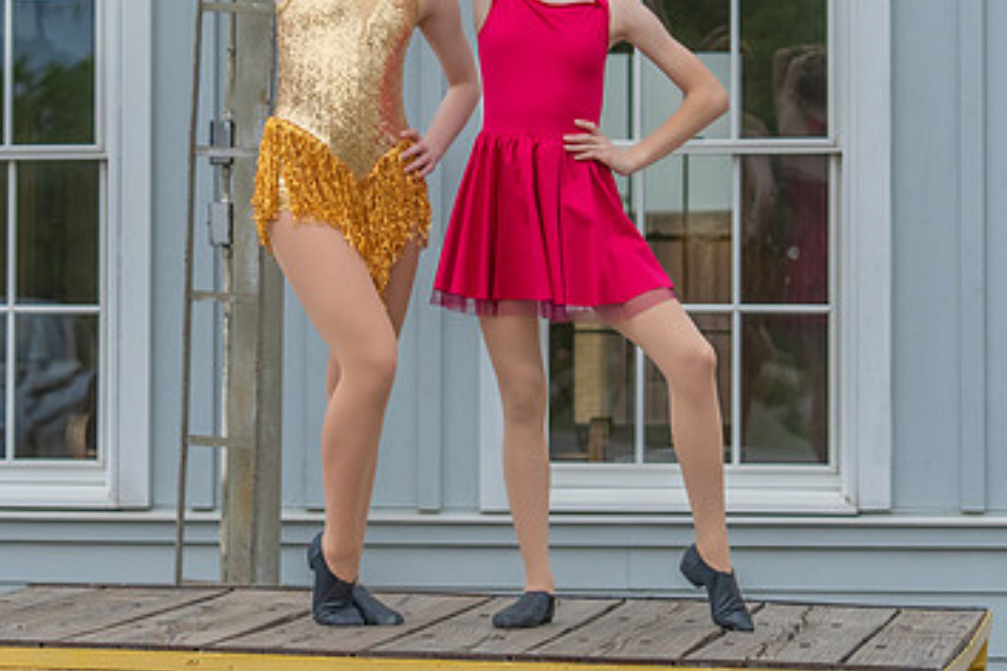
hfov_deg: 14.7
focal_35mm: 140
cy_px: 121
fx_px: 3916
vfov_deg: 9.8
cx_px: 449
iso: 500
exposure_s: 1/320
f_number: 3.5
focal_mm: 70
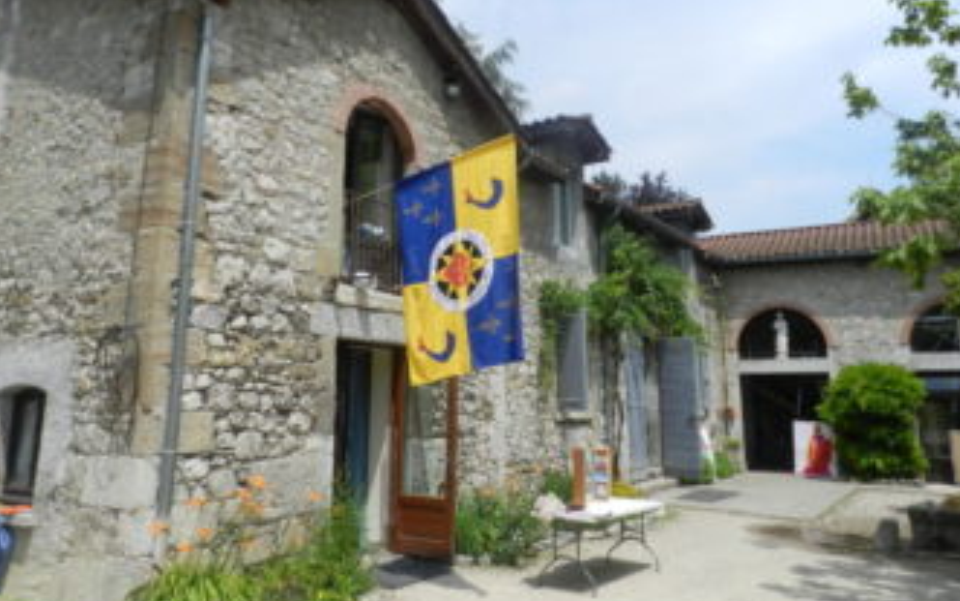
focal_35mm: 28
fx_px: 733
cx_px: 490
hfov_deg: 66.5
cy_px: 245
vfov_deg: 44.4
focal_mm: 4
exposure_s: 1/1000
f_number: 4.5
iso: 160
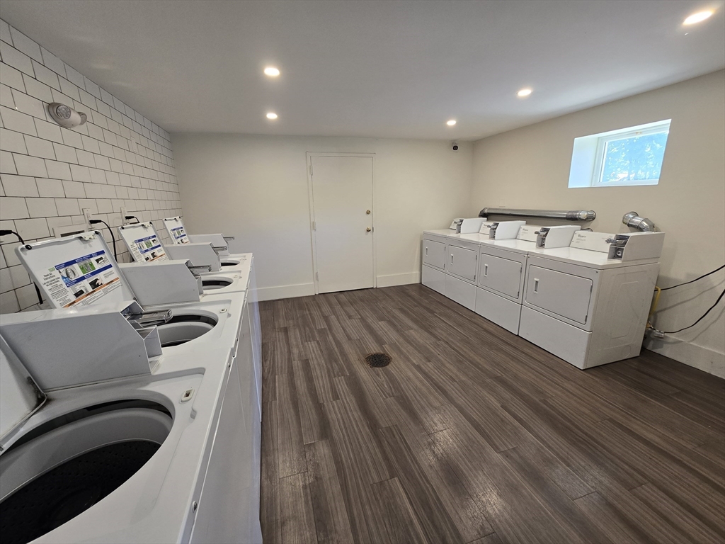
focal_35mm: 13
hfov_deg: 106.2
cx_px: 362
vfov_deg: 89.9
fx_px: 272
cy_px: 272
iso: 125
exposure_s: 1/60
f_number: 2.2
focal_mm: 2.2
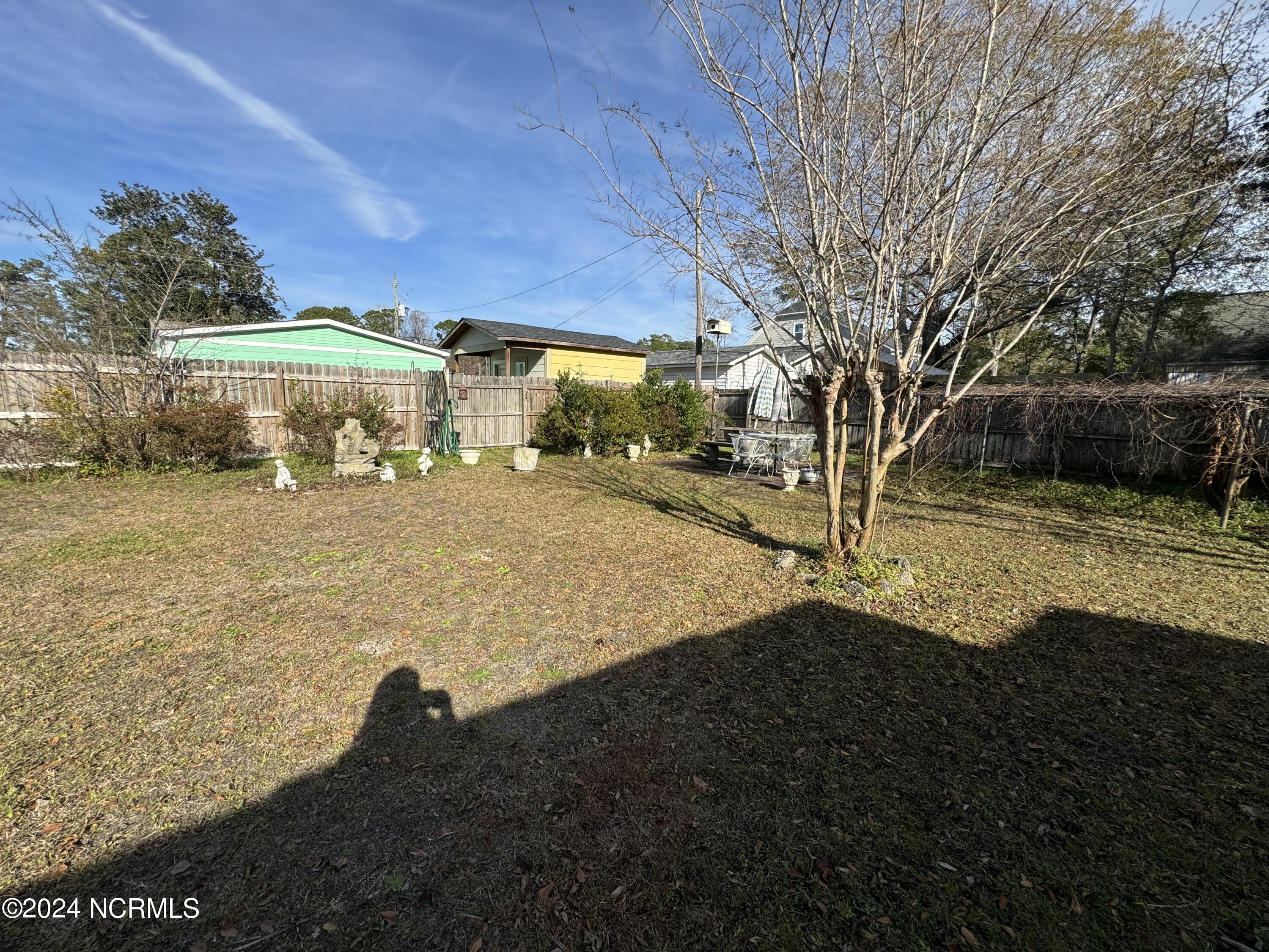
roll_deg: -0.1
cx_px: 634
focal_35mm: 14
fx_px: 513
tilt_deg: -8.3
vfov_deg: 85.7
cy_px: 476
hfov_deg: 102.1
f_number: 2.2
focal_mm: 2.22
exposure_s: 1/1789
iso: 50
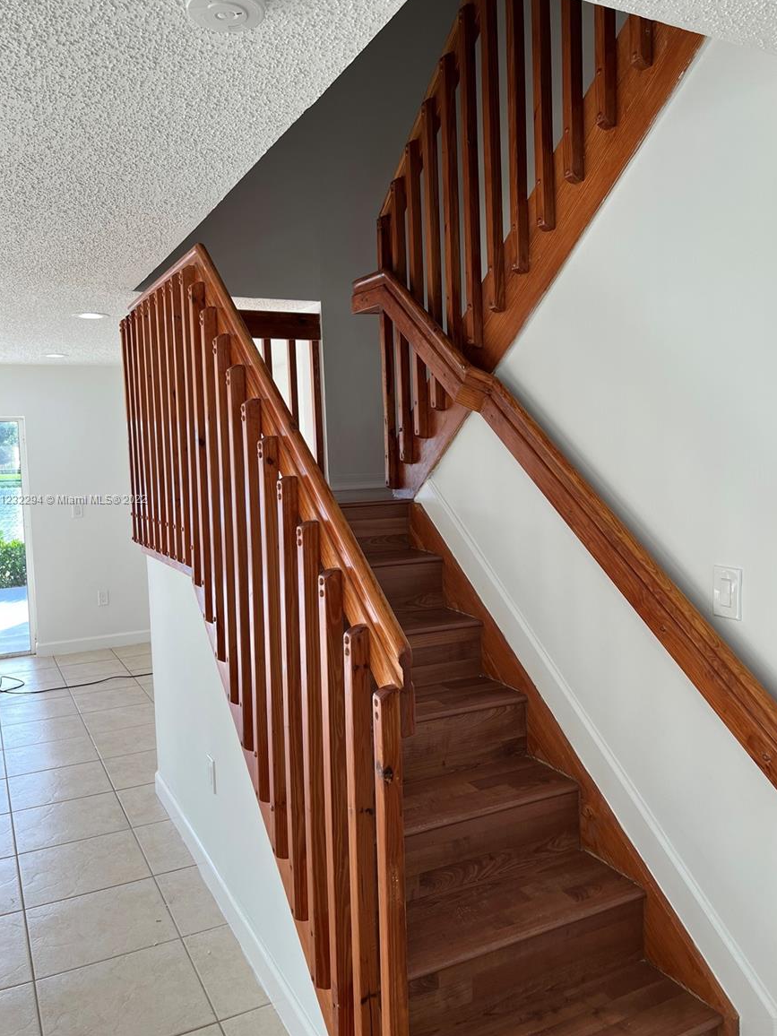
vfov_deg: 65.3
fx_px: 808
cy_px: 500
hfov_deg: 51.4
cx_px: 386
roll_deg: +3.4
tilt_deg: -2.3
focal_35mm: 27
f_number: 1.5
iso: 40
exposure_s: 1/158
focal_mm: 5.7
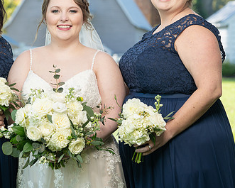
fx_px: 1238
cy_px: 70
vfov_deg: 8.7
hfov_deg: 10.8
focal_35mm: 178
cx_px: 90
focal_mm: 98
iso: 200
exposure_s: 1/200
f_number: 5.6
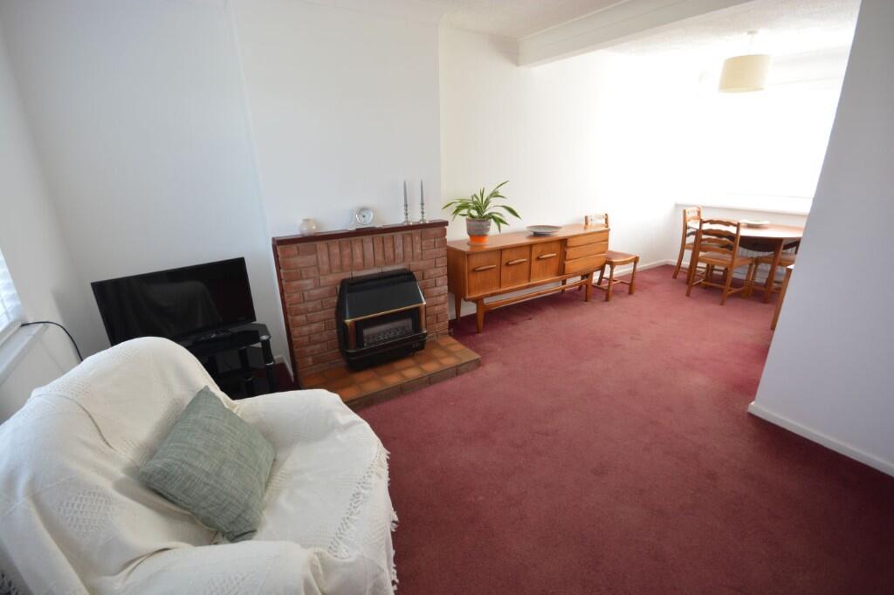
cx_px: 447
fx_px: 372
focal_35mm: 15
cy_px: 298
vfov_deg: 77.3
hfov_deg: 100.4
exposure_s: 1/20
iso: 400
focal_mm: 10
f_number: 8
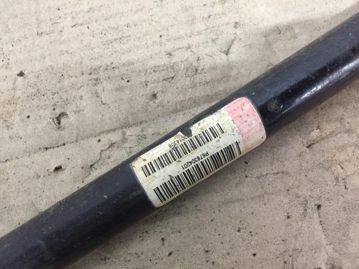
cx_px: 180
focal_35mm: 29
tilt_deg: -78.5
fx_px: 301
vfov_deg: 48.2
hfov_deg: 61.7
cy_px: 134
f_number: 2.2
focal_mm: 4.15
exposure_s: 1/33
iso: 320
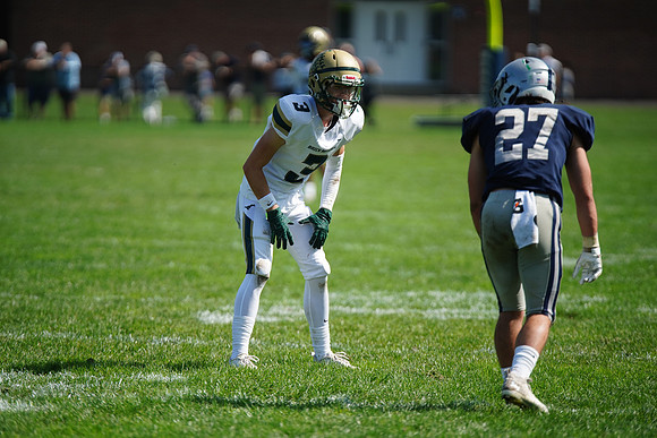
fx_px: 5476
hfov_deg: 6.9
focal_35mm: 300
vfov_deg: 4.6
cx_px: 328
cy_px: 219
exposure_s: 1/4000
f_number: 2.8
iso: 400
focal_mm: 300
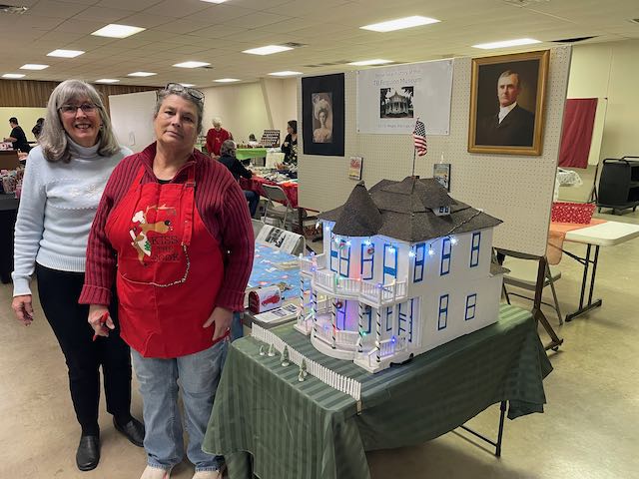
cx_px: 320
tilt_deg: -15.2
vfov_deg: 53.1
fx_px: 480
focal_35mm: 26
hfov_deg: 67.3
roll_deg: +0.0
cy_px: 240
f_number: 1.6
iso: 200
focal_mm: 4.2
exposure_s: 1/60
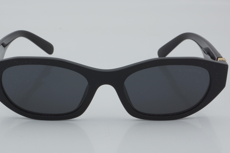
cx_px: 106
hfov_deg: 22.7
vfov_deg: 15.3
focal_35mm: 90
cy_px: 75
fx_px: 572
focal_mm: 55
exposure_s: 1/4
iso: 100
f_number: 32
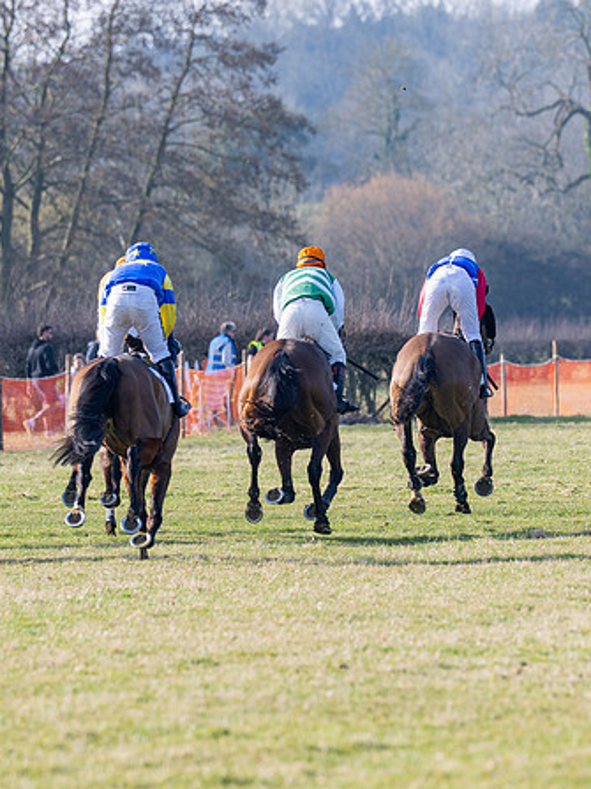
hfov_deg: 2.9
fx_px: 11729
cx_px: 319
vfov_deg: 3.9
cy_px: 435
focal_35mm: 515
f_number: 4
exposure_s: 1/1000
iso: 200
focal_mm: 200
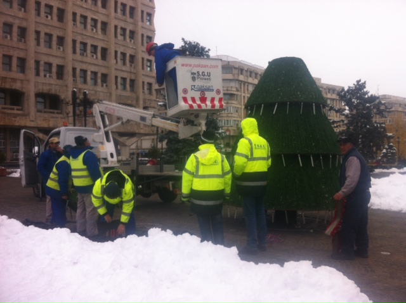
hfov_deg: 52.7
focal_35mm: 35
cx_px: 203
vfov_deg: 40.6
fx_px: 410
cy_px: 152
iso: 80
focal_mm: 3.85
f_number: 2.8
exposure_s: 1/815
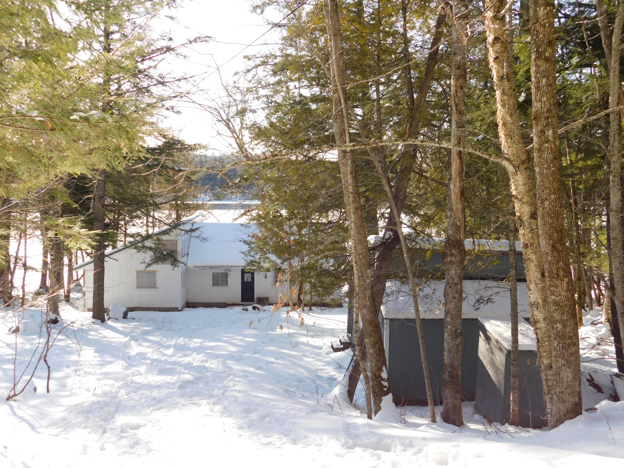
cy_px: 234
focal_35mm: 36
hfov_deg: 51.4
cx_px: 312
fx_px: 649
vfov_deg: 39.7
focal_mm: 6.3
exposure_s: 1/400
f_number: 3.5
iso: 125
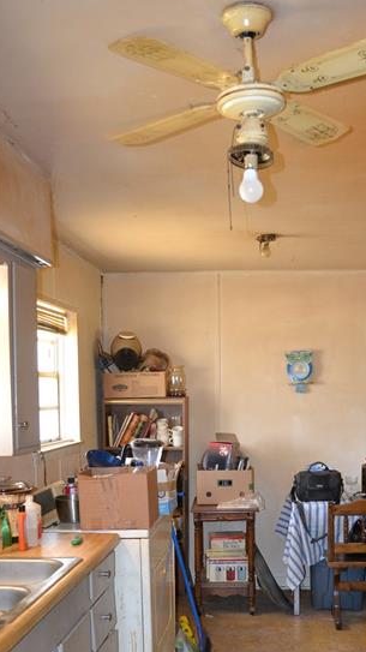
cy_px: 442
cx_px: 242
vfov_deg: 49.5
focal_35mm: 40
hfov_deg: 29.5
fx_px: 691
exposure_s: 1/60
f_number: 3.5
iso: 1400
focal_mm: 18
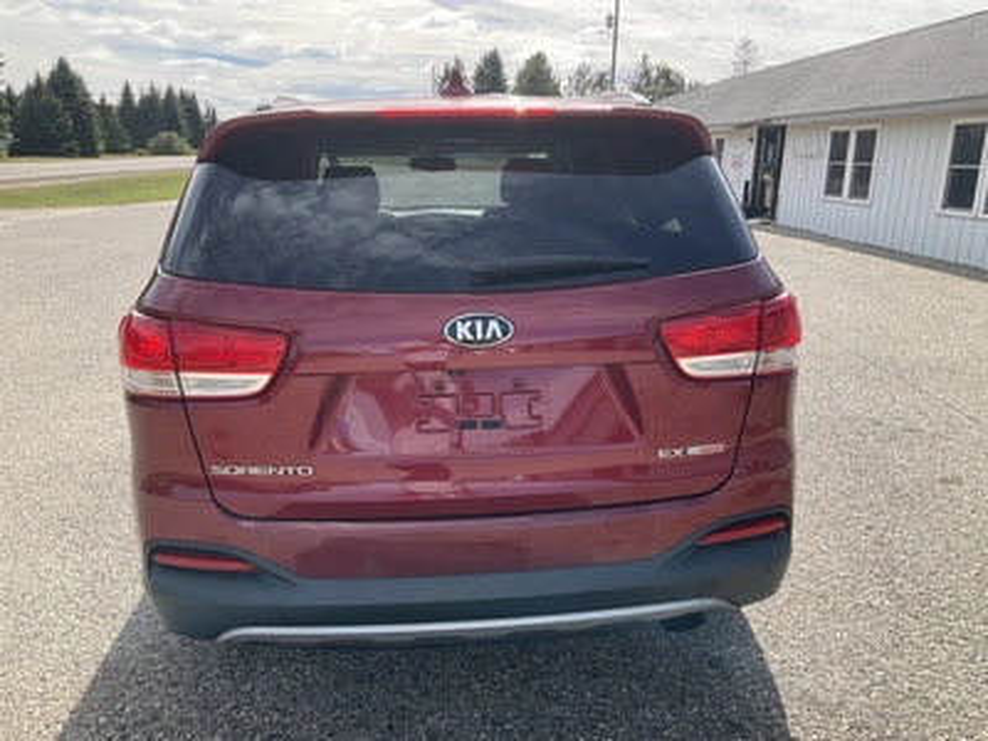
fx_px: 828
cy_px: 370
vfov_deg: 48.2
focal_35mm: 29
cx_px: 494
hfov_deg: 61.7
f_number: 1.8
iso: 25
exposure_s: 1/1076
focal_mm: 3
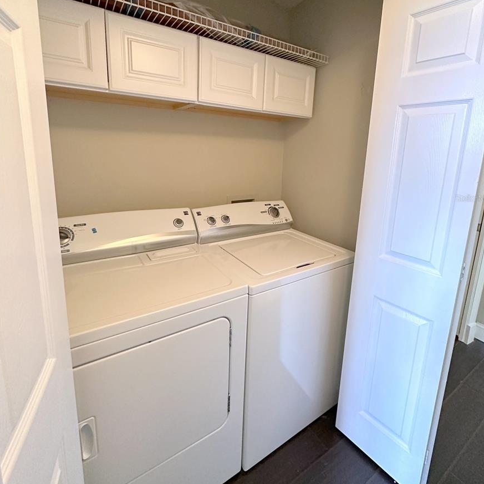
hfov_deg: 84.0
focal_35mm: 17
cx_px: 246
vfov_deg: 83.1
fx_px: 269
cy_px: 198
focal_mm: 2.22
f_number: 2.2
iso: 400
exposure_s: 1/60
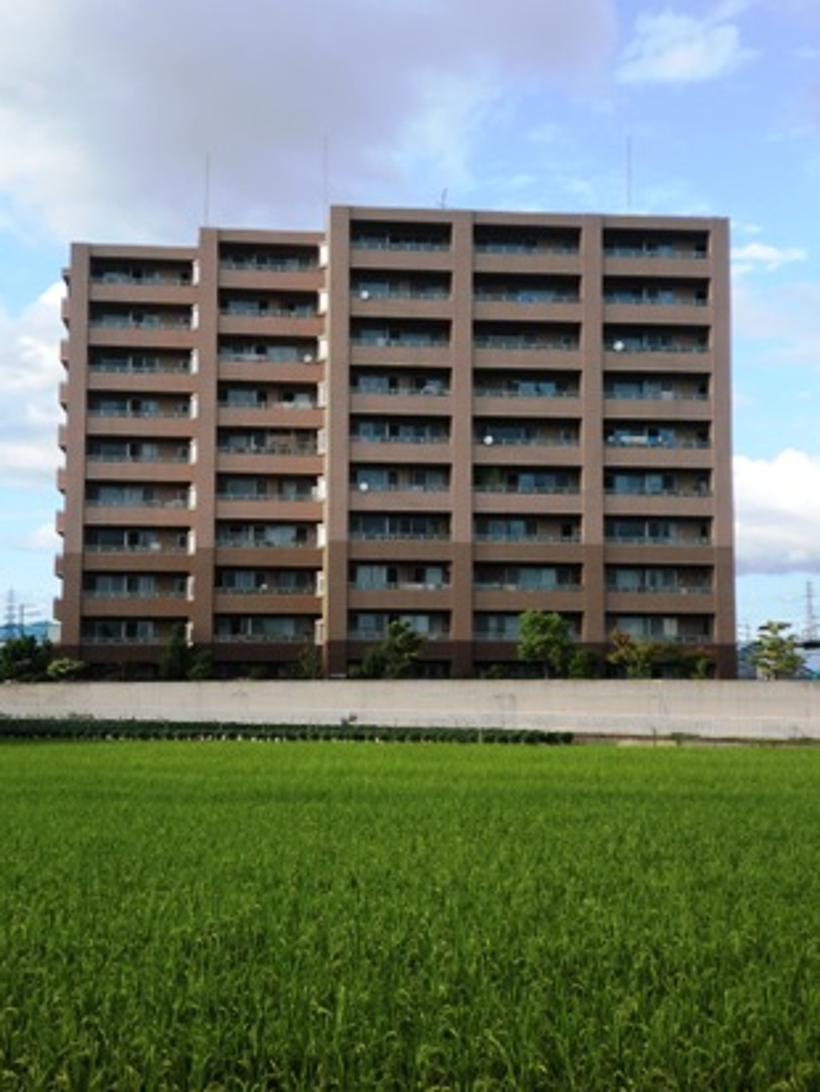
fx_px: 1610
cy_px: 505
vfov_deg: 37.5
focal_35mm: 51
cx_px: 397
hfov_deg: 28.6
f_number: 3.4
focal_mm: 8.46
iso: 50
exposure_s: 1/320
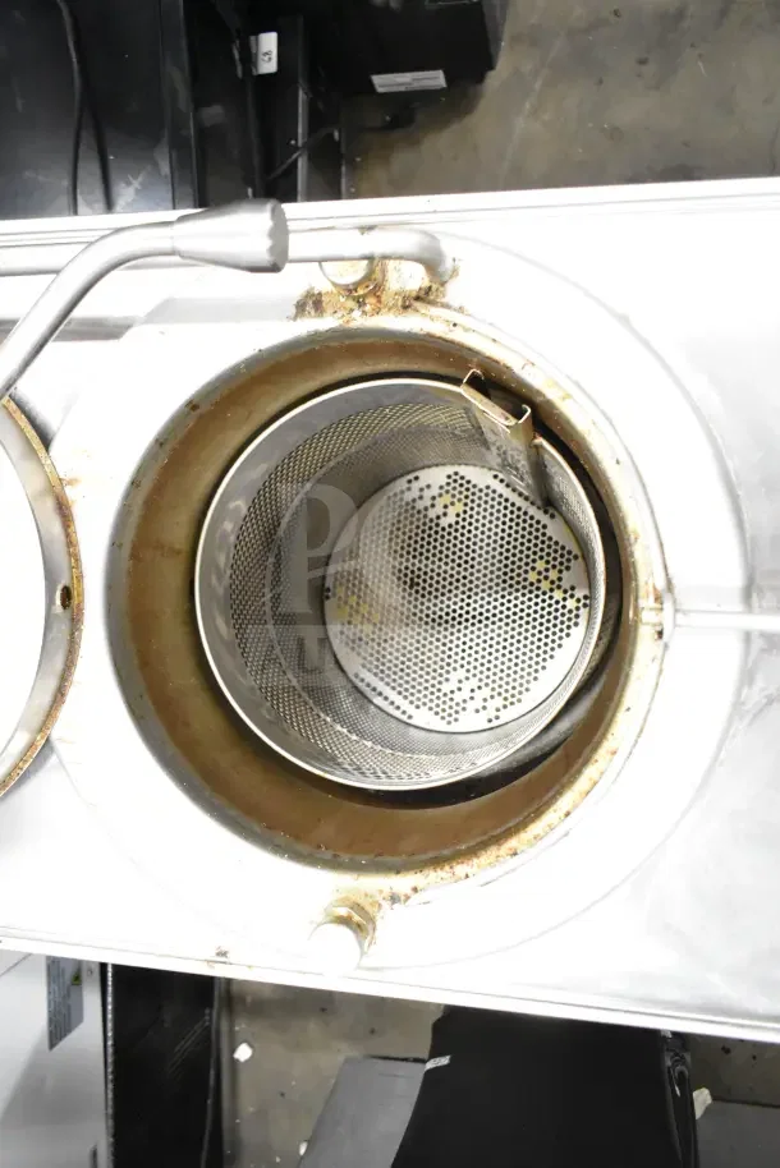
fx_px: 877
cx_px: 390
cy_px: 584
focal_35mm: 27
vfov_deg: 67.4
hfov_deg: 48.0
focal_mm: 18
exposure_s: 1/30
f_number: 3.5
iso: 5600
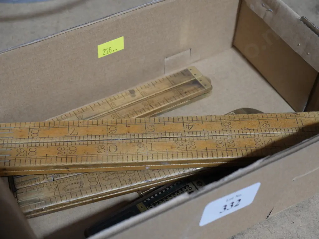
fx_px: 627
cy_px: 120
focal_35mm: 68
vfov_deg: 21.6
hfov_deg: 28.5
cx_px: 160
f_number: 5.4
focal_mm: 34
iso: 1000
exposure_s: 1/80
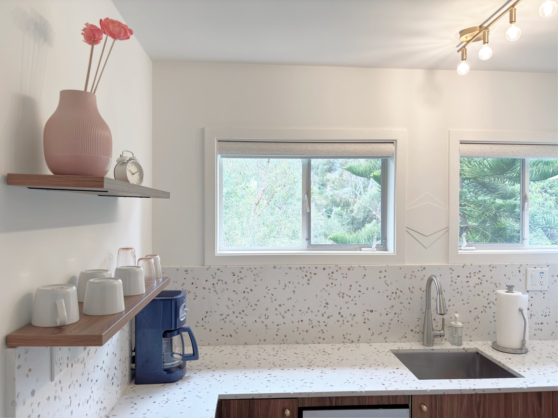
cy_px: 209
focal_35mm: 26
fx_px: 419
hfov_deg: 67.3
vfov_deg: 53.1
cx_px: 279
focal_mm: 6
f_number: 1.6
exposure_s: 1/131
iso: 40
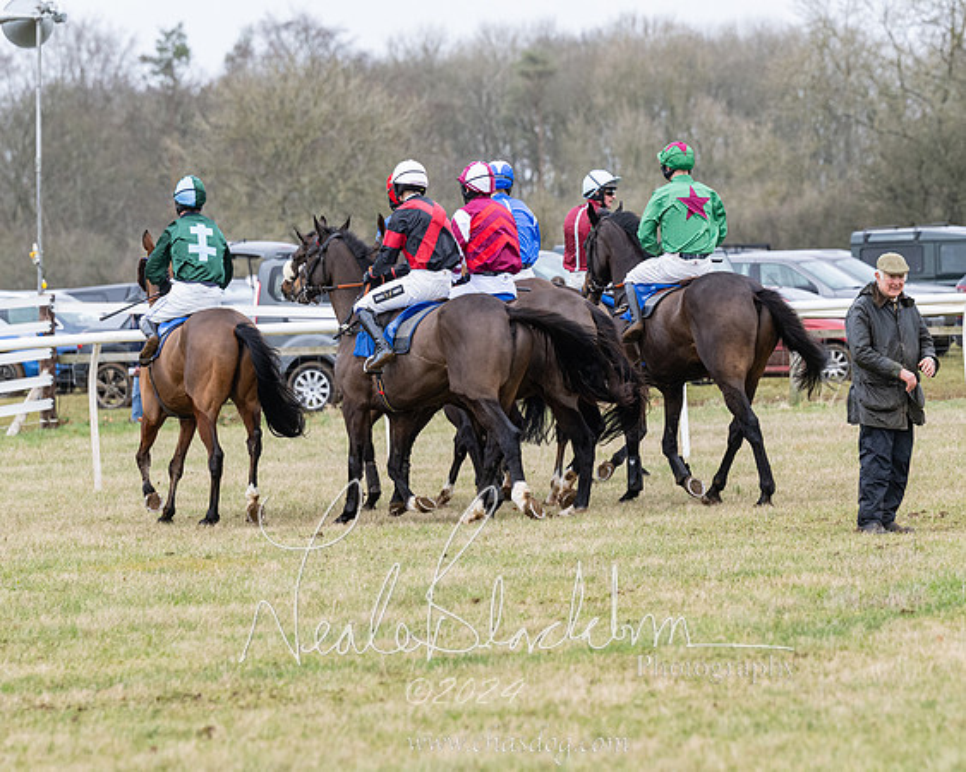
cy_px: 386
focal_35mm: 254
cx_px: 538
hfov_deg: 7.6
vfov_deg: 6.1
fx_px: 7245
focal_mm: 150
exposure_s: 1/800
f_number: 4
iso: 800
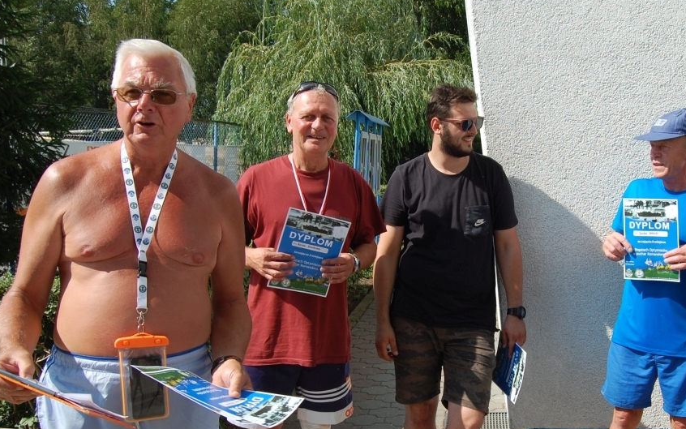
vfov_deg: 32.7
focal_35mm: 39
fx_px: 729
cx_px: 451
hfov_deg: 49.6
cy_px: 251
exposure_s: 1/250
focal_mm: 18
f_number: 8
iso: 200
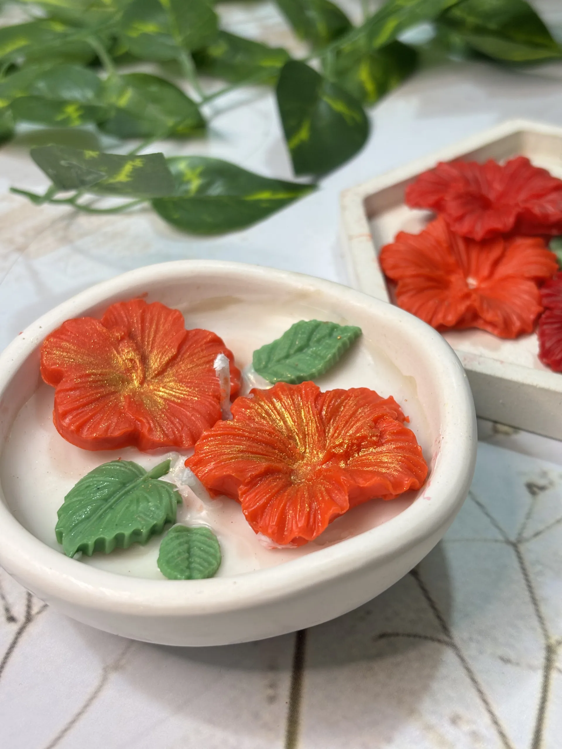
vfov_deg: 36.8
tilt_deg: -41.0
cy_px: 374
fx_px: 1126
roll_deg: -0.4
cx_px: 281
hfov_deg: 28.0
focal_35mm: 52
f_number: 1.6
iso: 80
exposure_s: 1/50
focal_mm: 5.96
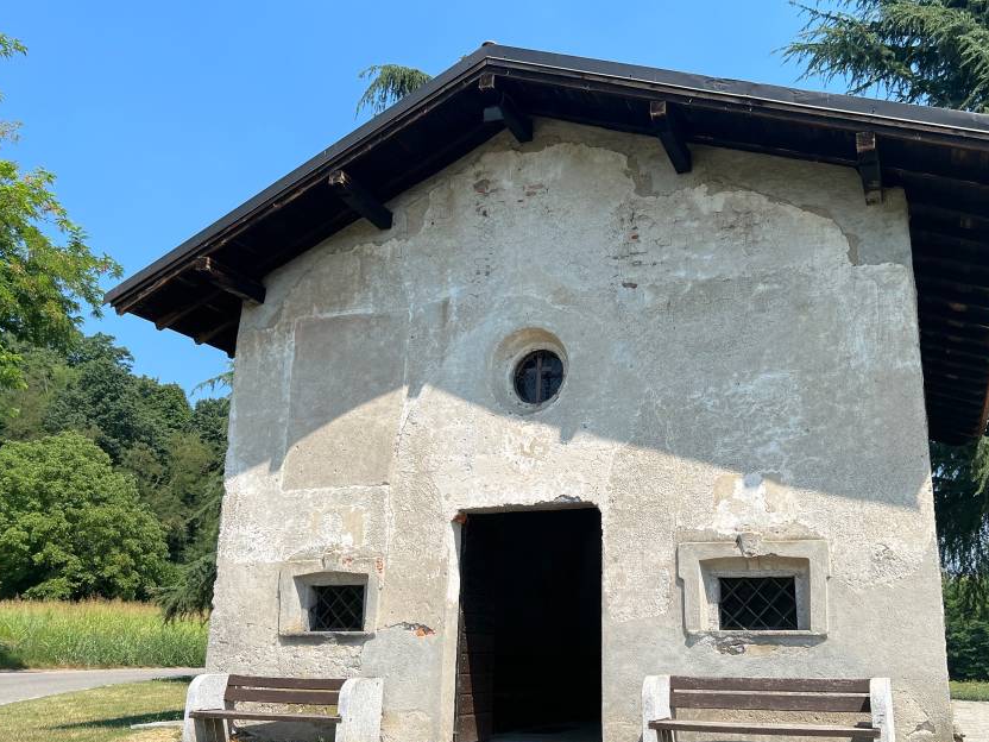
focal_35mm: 32
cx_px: 561
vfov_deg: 44.1
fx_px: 914
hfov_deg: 56.6
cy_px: 417
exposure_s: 1/3571
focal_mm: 5.7
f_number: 1.5
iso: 50
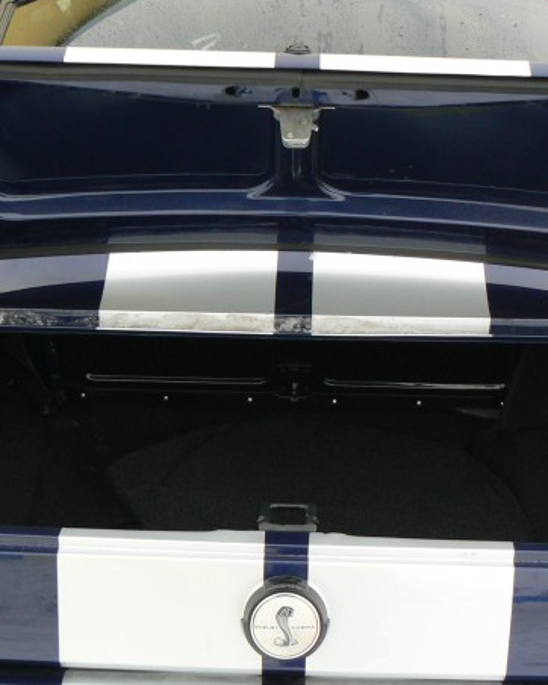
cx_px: 285
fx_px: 1197
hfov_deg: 25.8
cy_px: 360
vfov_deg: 32.0
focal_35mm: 59
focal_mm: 6
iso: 80
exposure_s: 1/50
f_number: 3.2
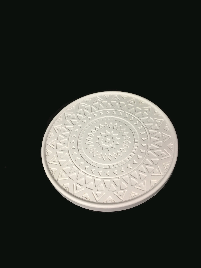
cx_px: 100
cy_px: 134
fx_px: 225
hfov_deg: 48.2
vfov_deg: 61.7
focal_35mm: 29
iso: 160
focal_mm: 4.15
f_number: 2.2
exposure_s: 1/33
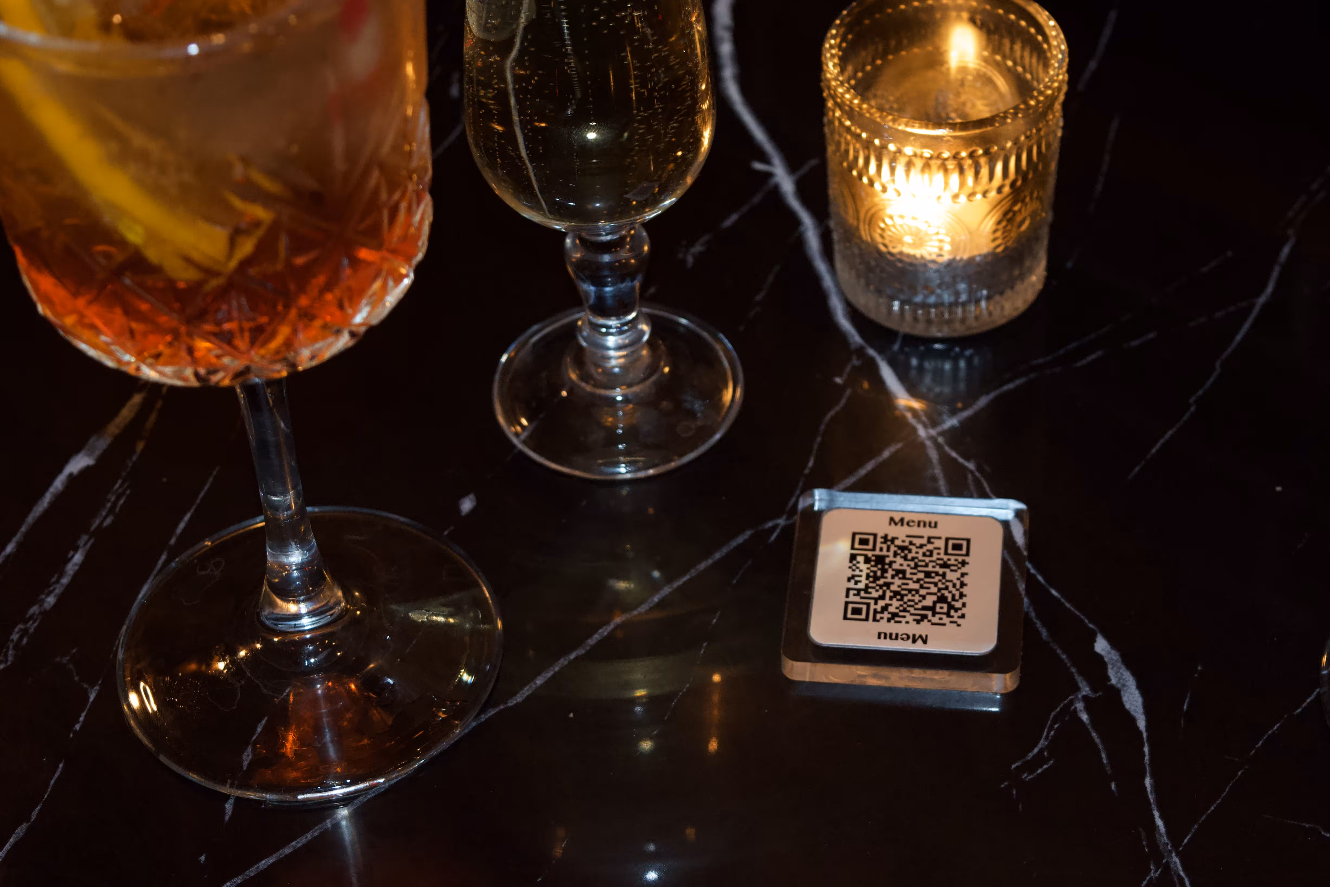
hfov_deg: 23.1
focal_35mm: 88
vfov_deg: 15.5
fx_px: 3251
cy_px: 458
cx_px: 761
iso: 1800
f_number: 5.3
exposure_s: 1/60
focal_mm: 48
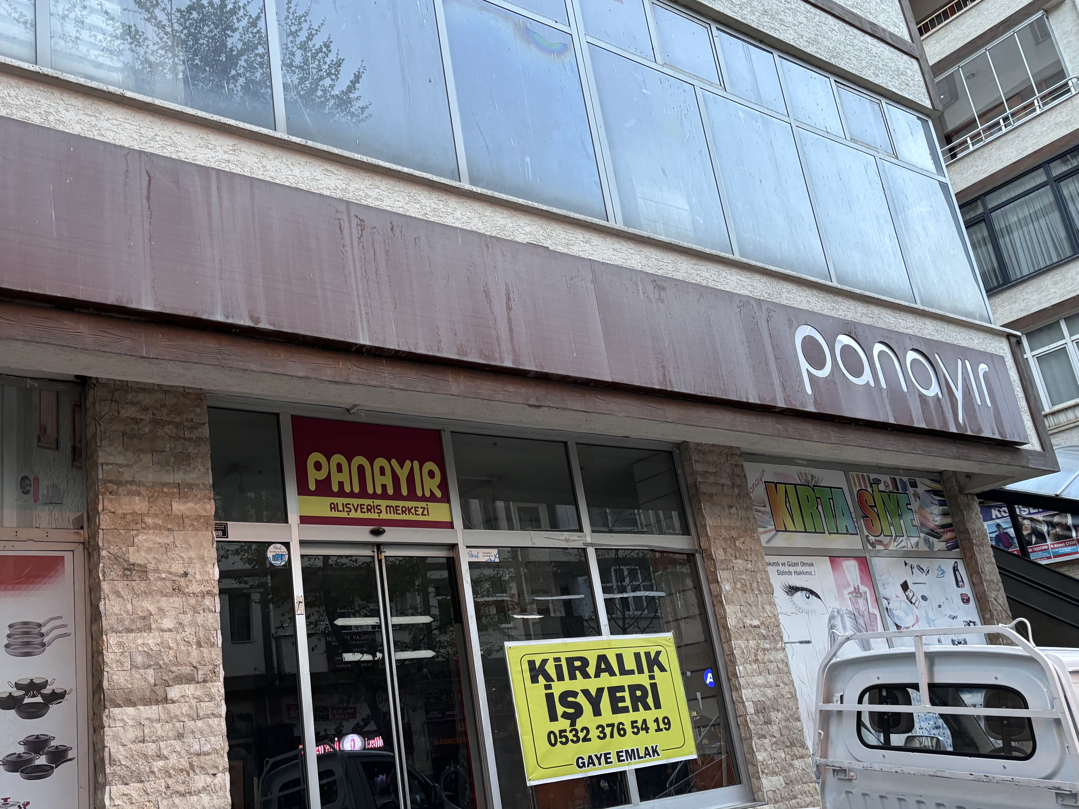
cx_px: 420
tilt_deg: +16.7
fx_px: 997
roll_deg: +7.0
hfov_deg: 56.3
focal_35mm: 32
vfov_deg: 44.1
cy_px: 456
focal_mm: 5.96
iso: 160
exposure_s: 1/50
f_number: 1.6
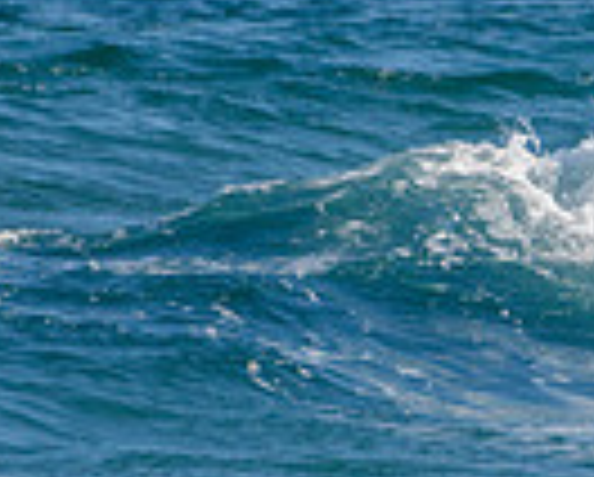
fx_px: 45230
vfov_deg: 0.6
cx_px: 958
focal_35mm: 2569
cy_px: 284
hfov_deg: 0.8
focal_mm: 500
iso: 220
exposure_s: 1/2000
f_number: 5.6
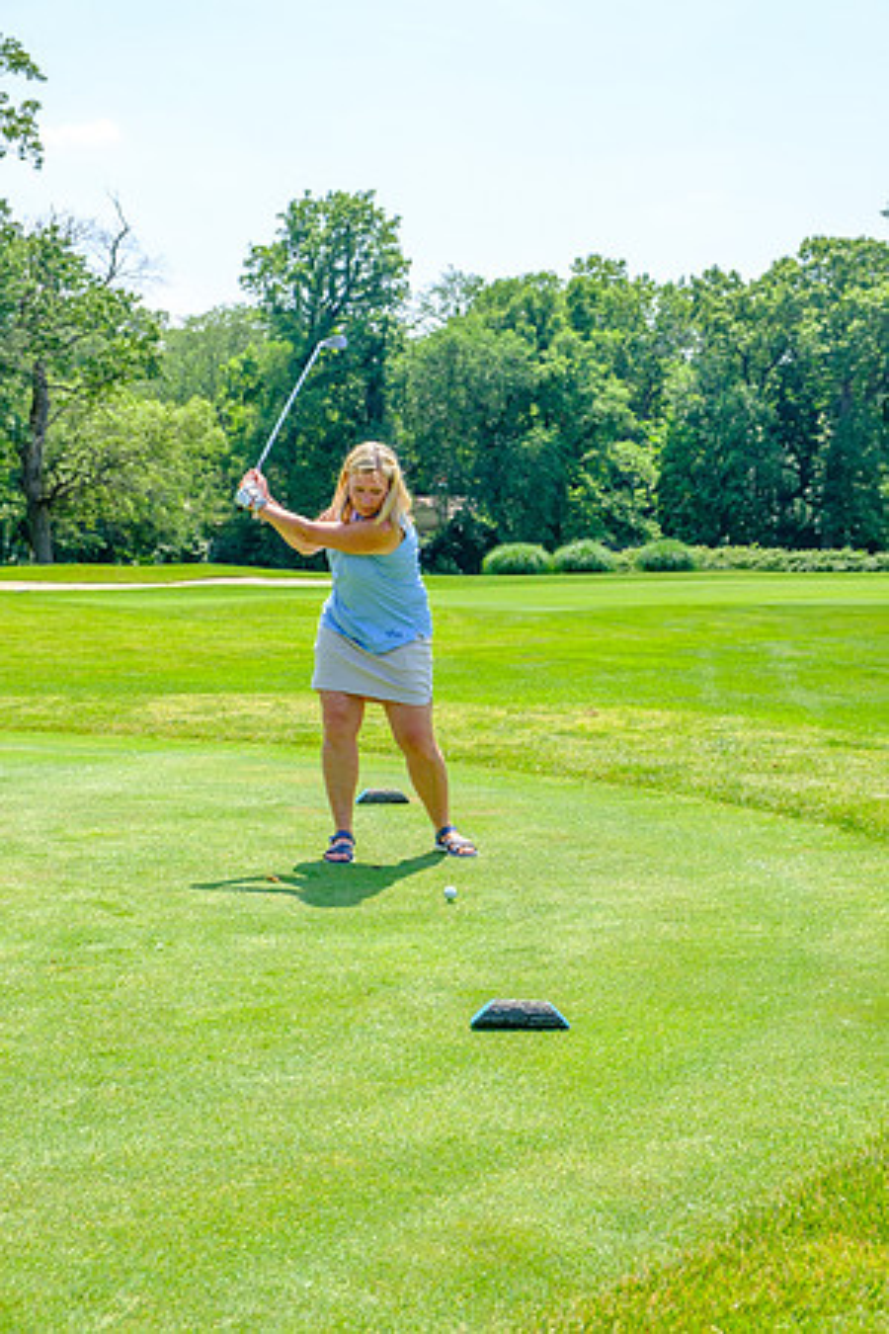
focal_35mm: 59
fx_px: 2185
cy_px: 667
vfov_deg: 33.9
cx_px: 444
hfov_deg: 23.0
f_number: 6.4
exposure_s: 1/250
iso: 200
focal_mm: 39
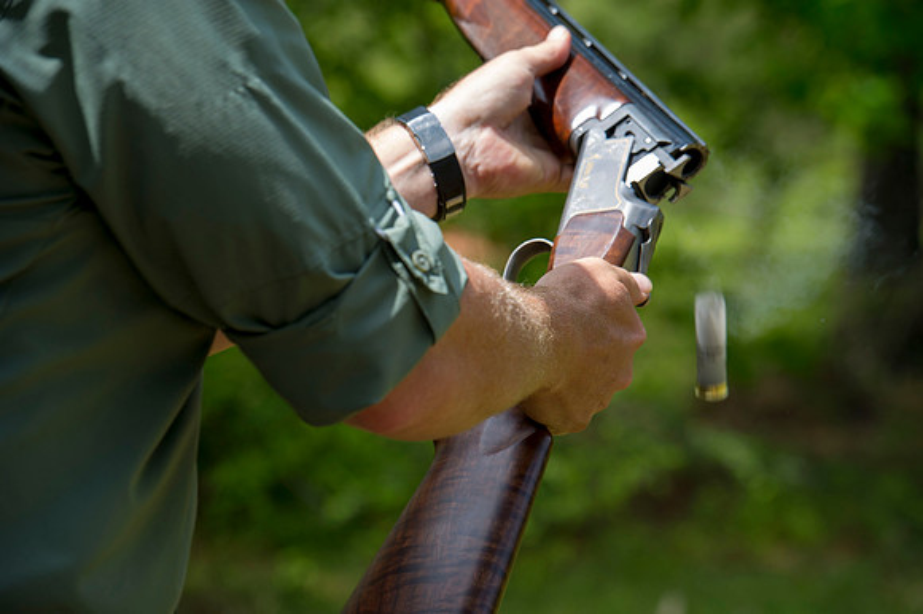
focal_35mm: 175
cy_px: 307
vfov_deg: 7.8
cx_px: 462
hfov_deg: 11.8
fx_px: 4484
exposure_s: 1/200
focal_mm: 175
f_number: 6.3
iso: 200
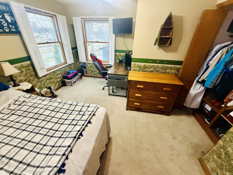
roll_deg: -1.5
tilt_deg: -30.2
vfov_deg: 85.7
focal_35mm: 14
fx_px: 94
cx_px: 116
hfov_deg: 102.1
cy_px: 88
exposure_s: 1/60
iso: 640
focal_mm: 2.22
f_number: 2.2
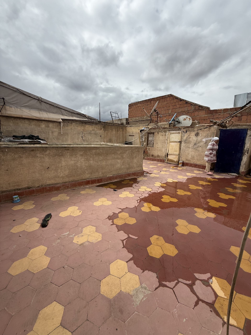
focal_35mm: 14
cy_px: 168
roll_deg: -2.5
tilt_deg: -10.3
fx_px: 135
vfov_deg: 102.1
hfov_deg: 85.7
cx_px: 126
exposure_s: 1/2092
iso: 50
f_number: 2.2
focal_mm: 2.22
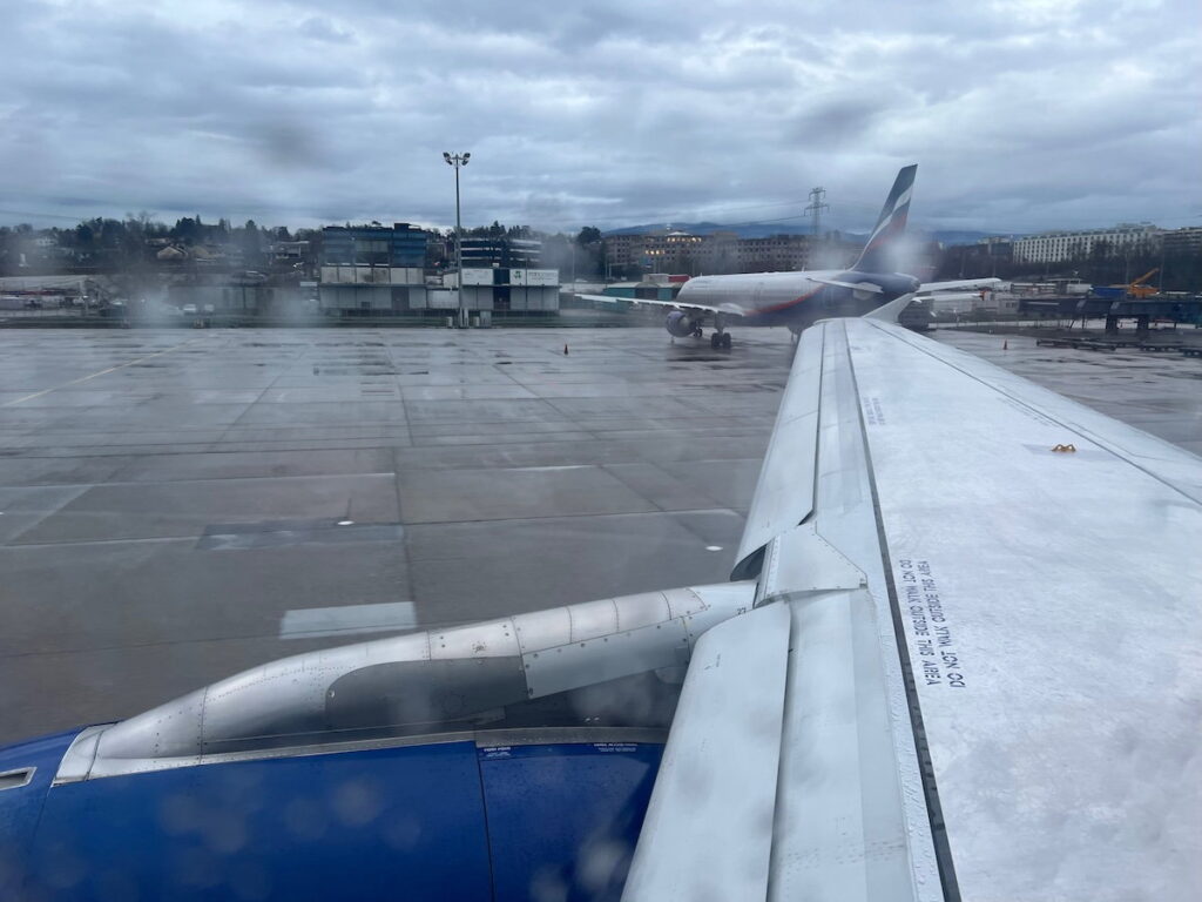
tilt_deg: -10.4
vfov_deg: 53.1
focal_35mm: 26
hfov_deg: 67.3
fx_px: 903
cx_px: 601
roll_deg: +1.6
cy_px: 451
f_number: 1.5
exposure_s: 1/121
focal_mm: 5.7
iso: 80
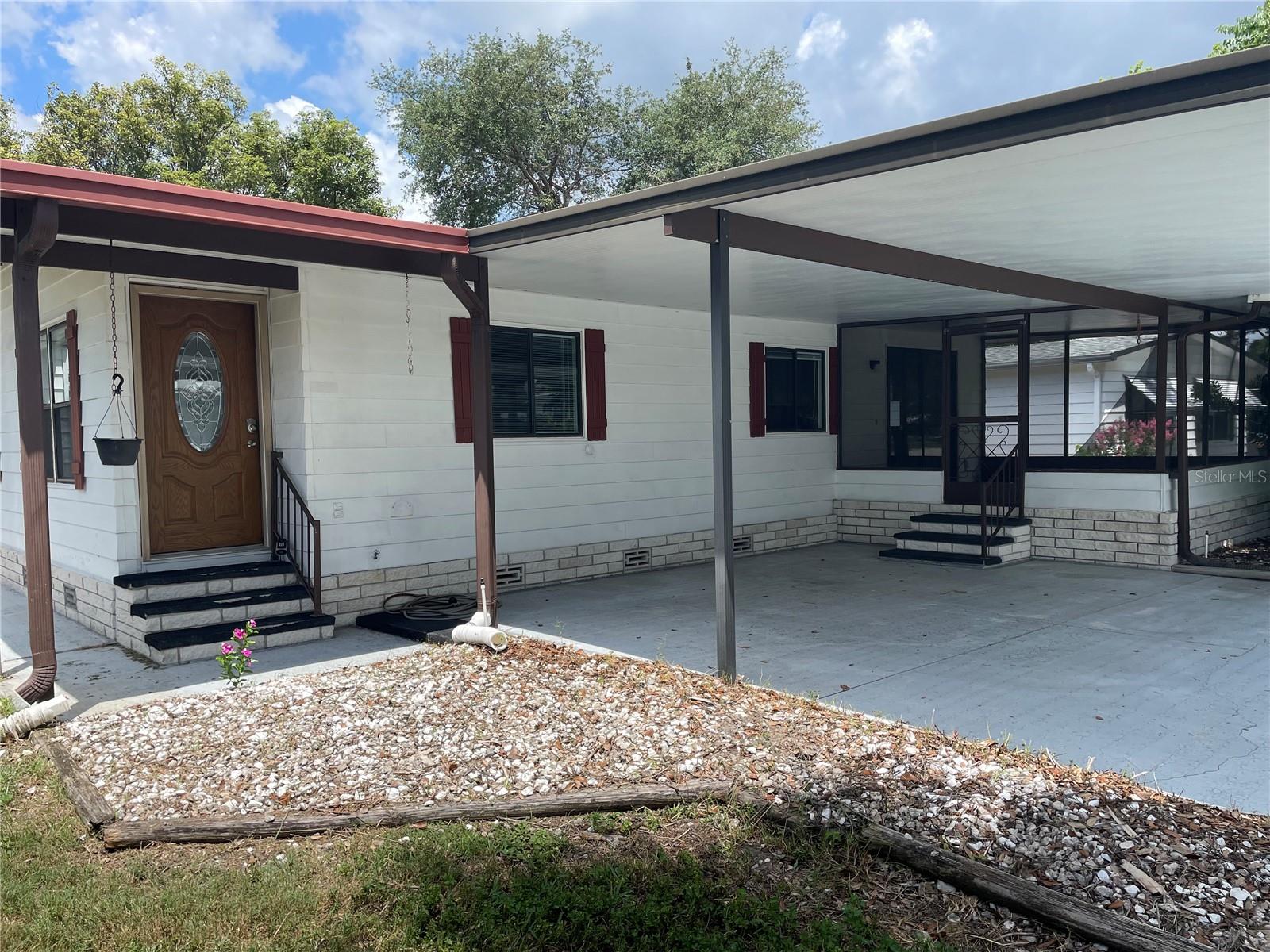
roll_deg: +1.2
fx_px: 954
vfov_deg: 53.1
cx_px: 635
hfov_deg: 67.3
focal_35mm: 26
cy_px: 476
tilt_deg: -3.6
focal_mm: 4.2
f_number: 1.6
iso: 32
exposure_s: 1/2398
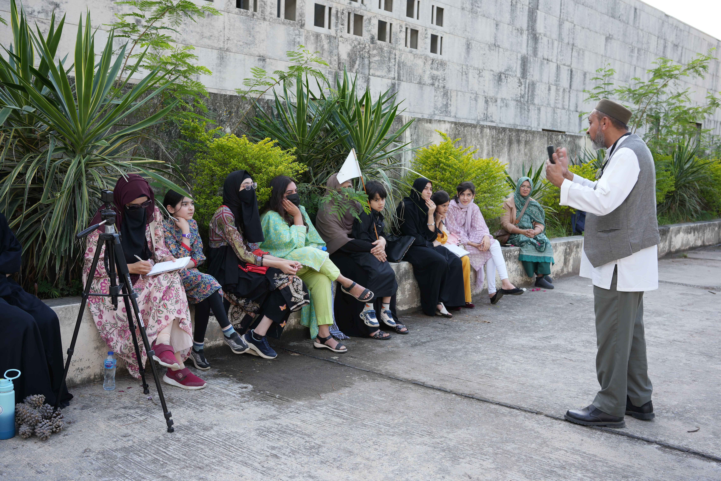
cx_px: 360
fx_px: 761
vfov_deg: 35.1
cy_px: 240
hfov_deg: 50.7
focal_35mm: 38
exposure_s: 1/100
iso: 100
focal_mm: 38
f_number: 5
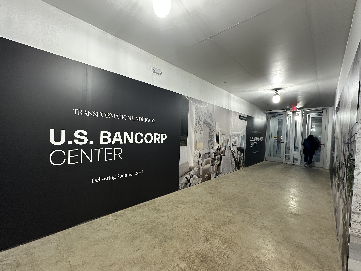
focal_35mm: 15
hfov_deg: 98.2
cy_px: 139
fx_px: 156
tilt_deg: -0.9
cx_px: 177
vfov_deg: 81.7
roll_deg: -2.0
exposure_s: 1/120
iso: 200
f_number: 2.2
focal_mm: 2.22
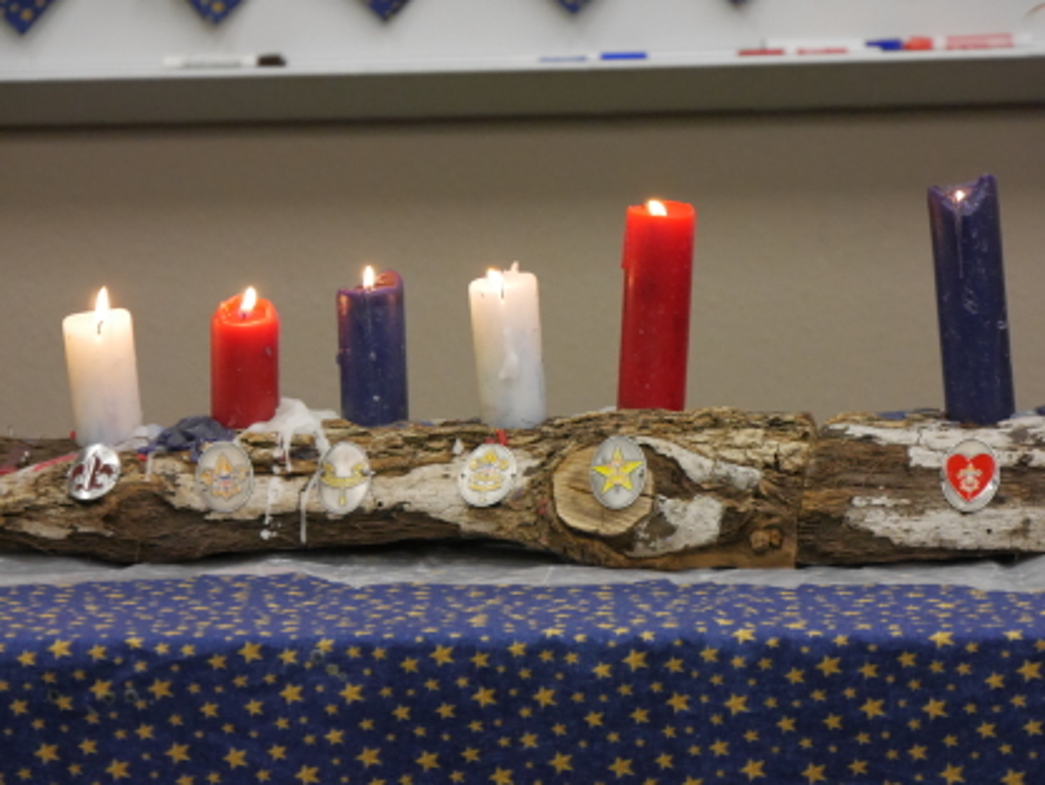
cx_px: 522
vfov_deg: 10.2
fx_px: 4409
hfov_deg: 13.5
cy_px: 392
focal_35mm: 146
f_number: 5.4
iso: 3200
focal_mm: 73
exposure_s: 1/125
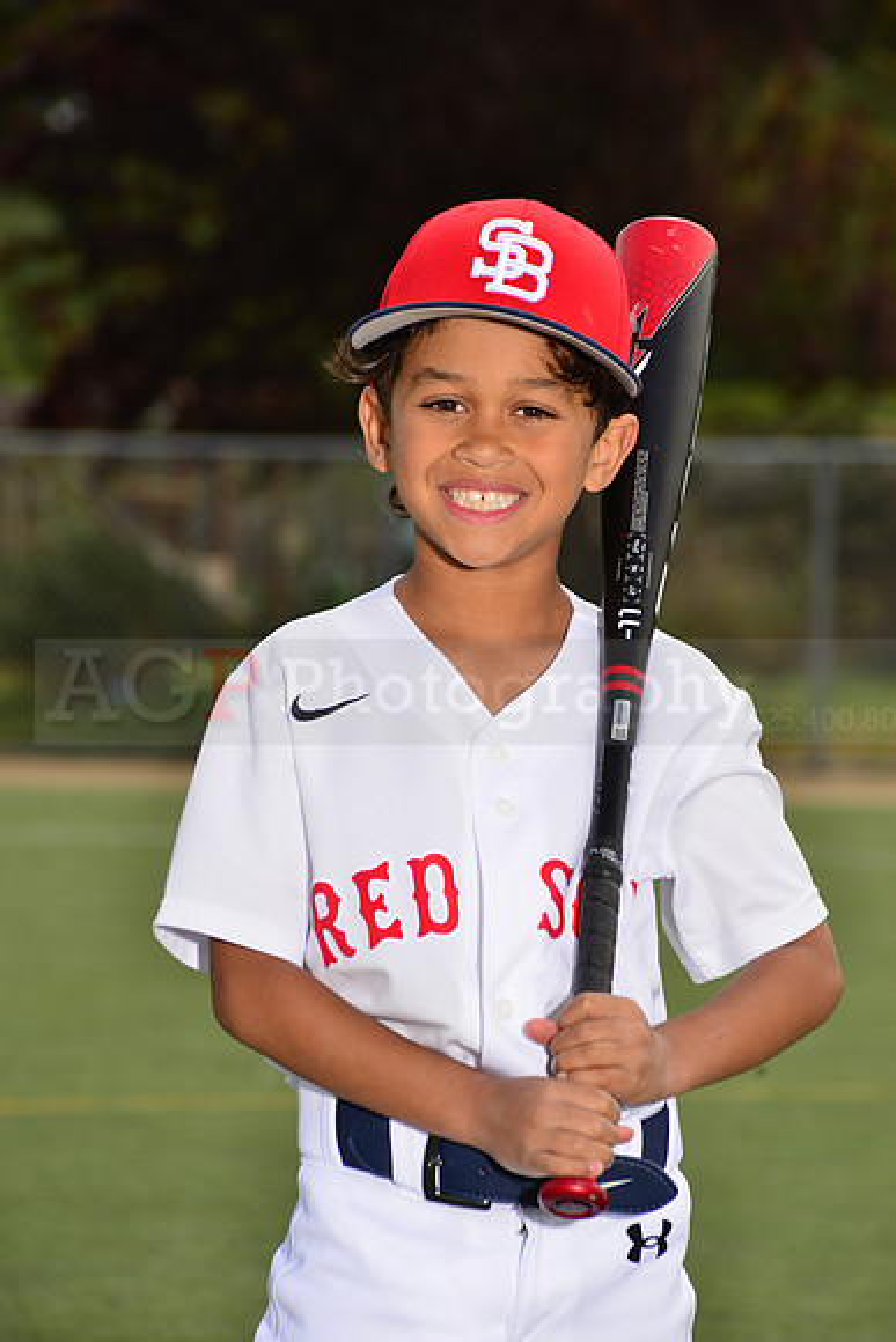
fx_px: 7462
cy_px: 671
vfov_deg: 10.3
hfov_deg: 6.9
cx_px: 448
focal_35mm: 200
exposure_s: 1/200
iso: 125
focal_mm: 200
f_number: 11
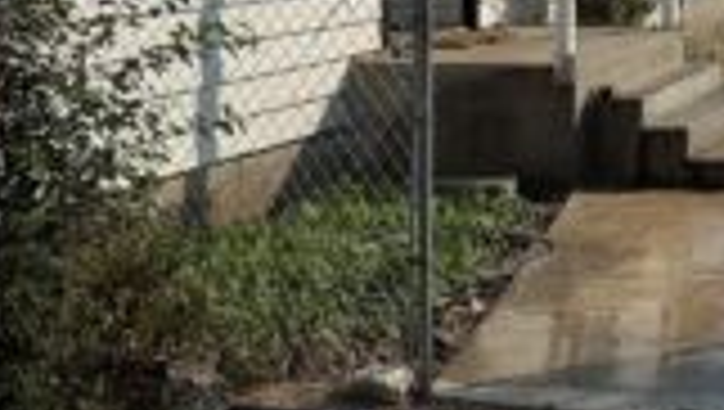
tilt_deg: +3.0
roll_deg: +0.1
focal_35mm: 65
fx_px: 1249
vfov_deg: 17.1
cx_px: 764
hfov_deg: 29.6
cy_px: -180
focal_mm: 6.76
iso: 80
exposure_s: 1/11905
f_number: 1.78
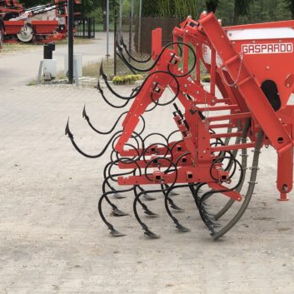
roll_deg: -0.6
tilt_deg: -5.0
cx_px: 203
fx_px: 961
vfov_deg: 17.4
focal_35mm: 100
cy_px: 126
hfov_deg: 17.3
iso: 16
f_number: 2.4
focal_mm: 6
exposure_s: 1/458
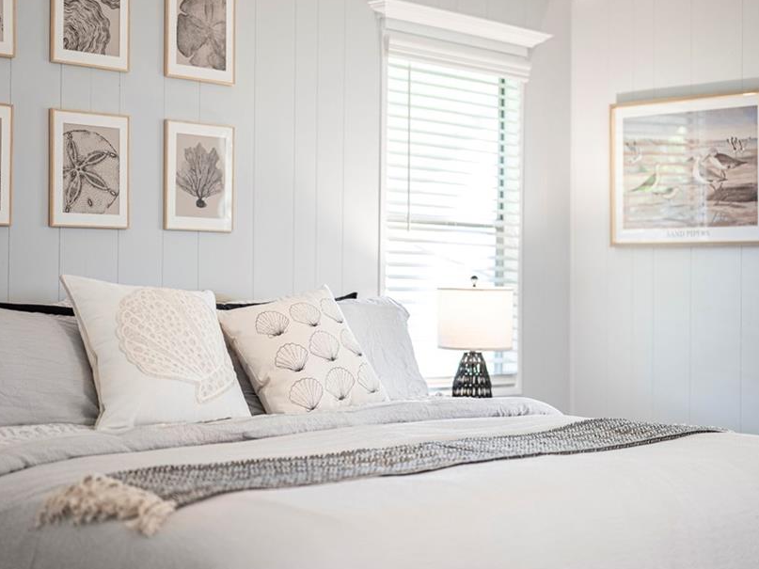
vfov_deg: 24.0
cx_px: 412
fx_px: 1337
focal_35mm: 61
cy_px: 279
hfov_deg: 31.7
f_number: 1.8
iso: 250
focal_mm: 50
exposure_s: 1/125
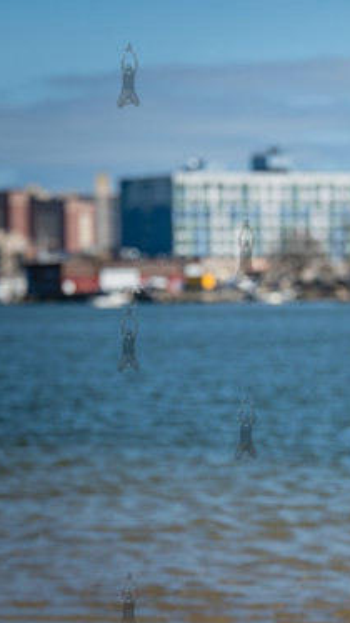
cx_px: 402
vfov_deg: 12.2
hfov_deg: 6.8
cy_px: 318
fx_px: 2924
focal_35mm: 177
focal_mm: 93
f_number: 4
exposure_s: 1/800
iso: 64
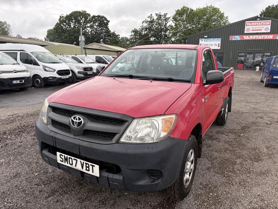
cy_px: 104
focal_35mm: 26
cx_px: 139
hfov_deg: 67.3
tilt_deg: -2.8
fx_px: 209
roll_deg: +0.9
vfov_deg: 53.1
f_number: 1.6
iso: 50
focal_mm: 5.96
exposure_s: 1/660
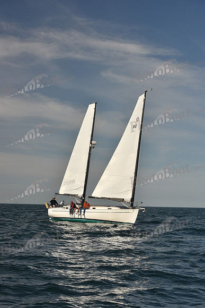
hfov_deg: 19.5
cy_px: 154
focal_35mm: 70
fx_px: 598
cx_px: 102
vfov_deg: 28.8
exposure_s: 1/640
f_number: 9
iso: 250
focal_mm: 70
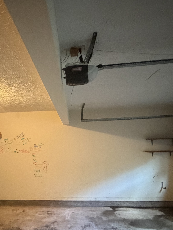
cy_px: 154
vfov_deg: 65.4
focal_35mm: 26
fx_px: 173
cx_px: 59
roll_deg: +0.3
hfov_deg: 52.2
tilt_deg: -4.9
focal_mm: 2.22
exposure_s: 1/40
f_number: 2.2
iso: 1250
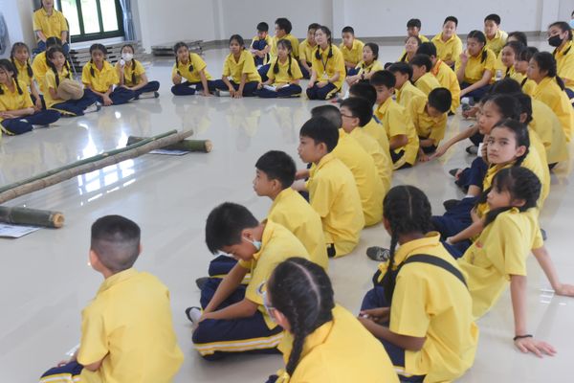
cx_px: 287
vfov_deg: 27.0
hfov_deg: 39.6
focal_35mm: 50
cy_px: 192
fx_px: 797
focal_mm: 50
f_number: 4
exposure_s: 1/60
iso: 2500
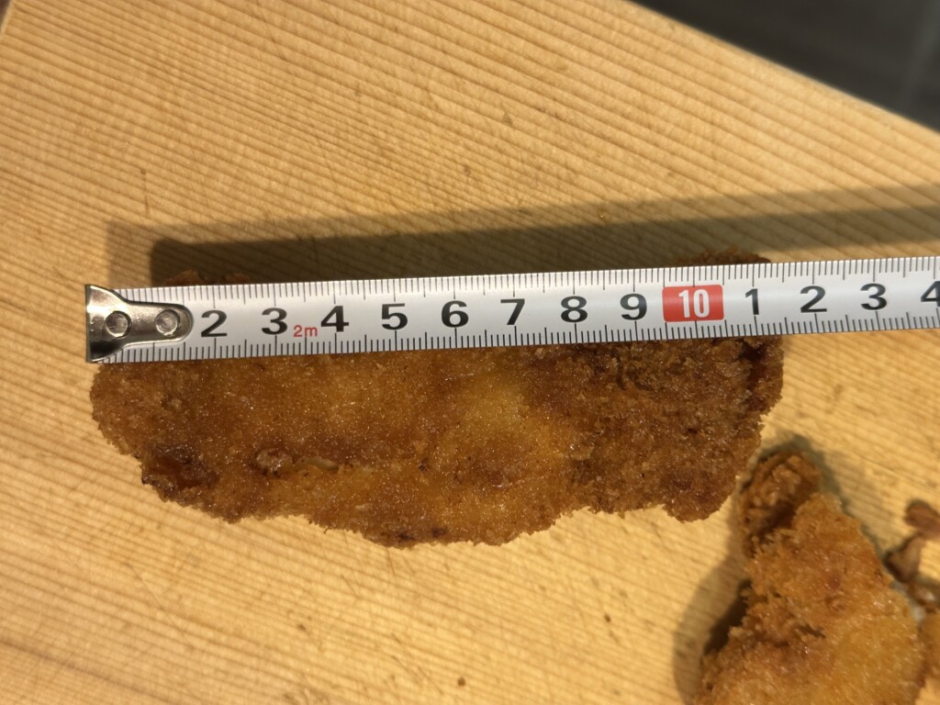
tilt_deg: -80.1
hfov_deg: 39.7
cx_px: 470
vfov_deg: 30.3
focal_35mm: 48
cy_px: 352
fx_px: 1303
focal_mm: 6.86
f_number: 1.78
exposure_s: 1/60
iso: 160
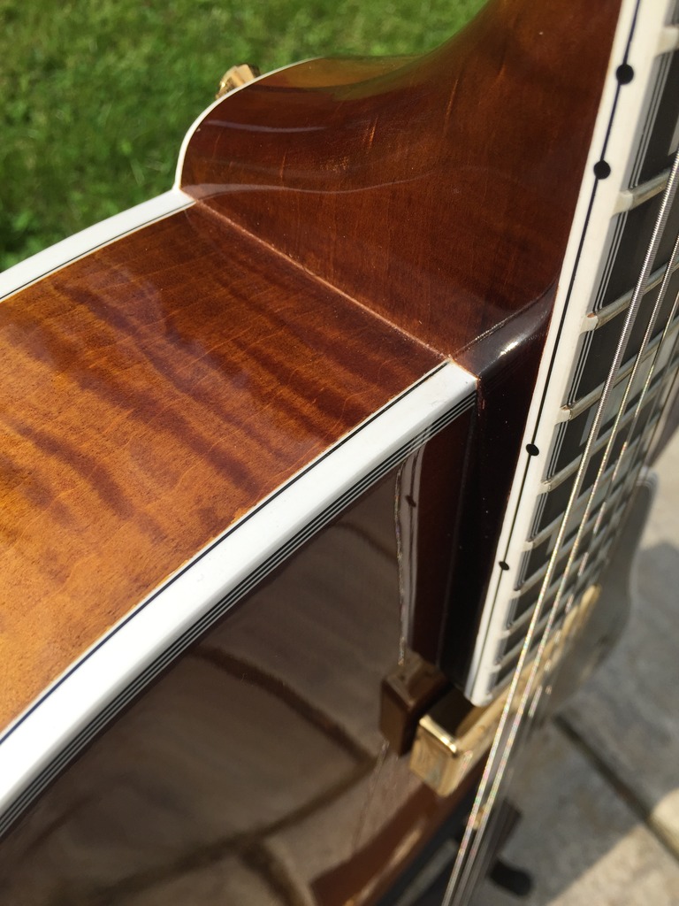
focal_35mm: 29
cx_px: 340
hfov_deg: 48.2
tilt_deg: -56.0
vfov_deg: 61.7
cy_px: 453
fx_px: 758
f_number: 2.2
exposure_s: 1/1799
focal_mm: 4.15
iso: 32
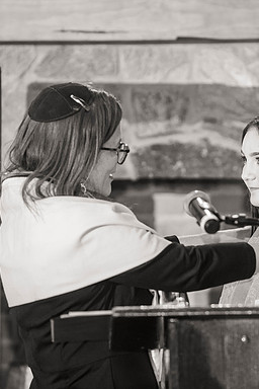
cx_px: 172
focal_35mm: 302
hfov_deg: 4.6
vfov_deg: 6.8
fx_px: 3259
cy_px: 194
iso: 800
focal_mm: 200
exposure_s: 1/125
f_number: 3.5
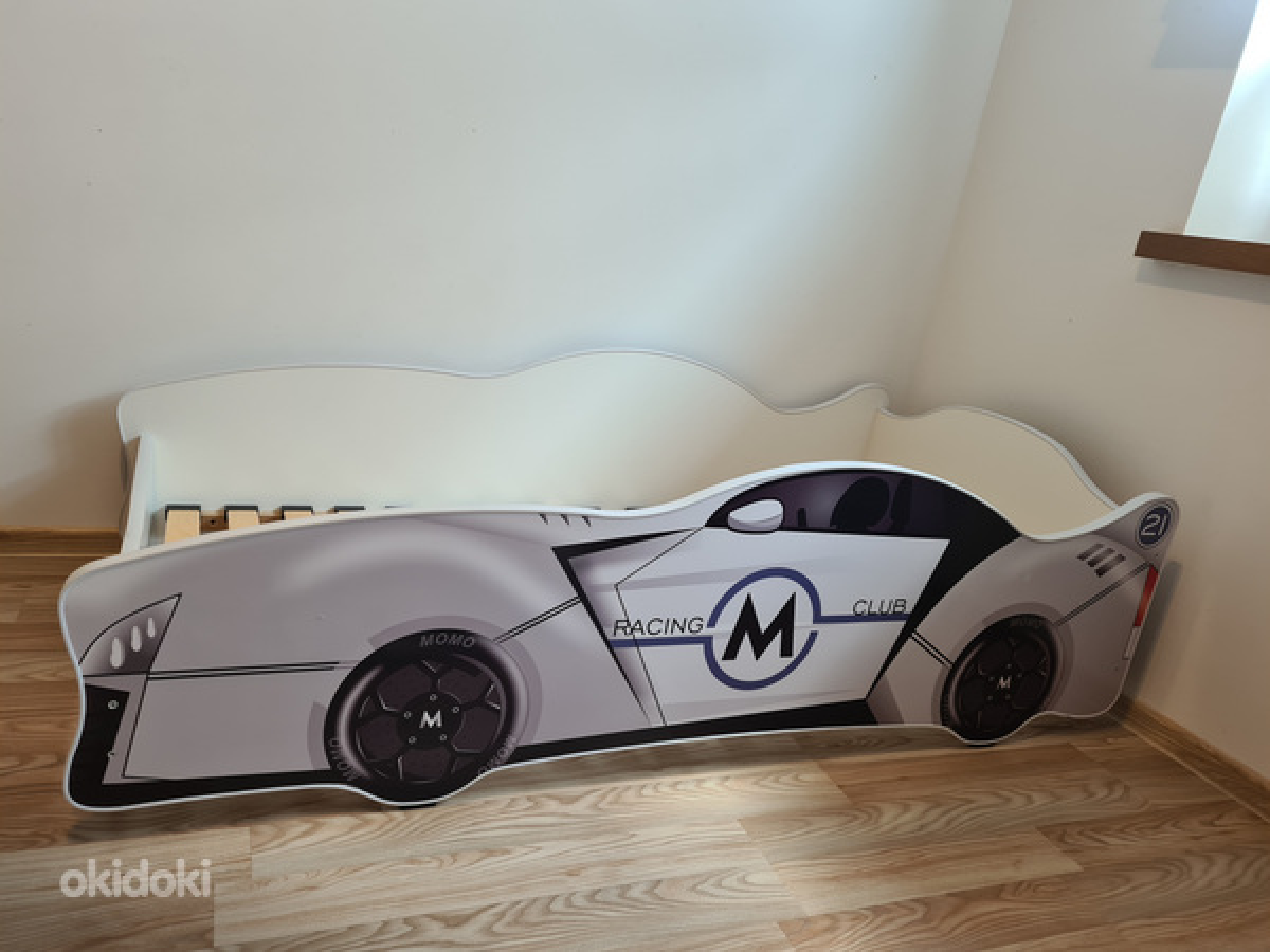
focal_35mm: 26
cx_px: 635
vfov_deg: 53.1
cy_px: 476
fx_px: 954
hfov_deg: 67.3
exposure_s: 1/50
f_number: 1.8
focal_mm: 5.4
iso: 80
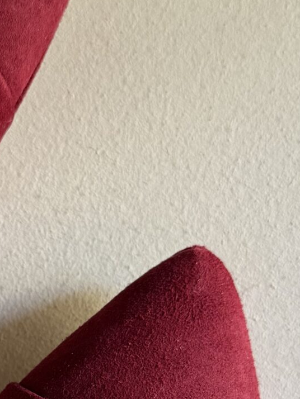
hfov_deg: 16.7
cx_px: -15
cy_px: 363
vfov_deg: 22.2
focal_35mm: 86
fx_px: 993
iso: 250
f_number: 1.78
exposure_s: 1/60
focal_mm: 6.76
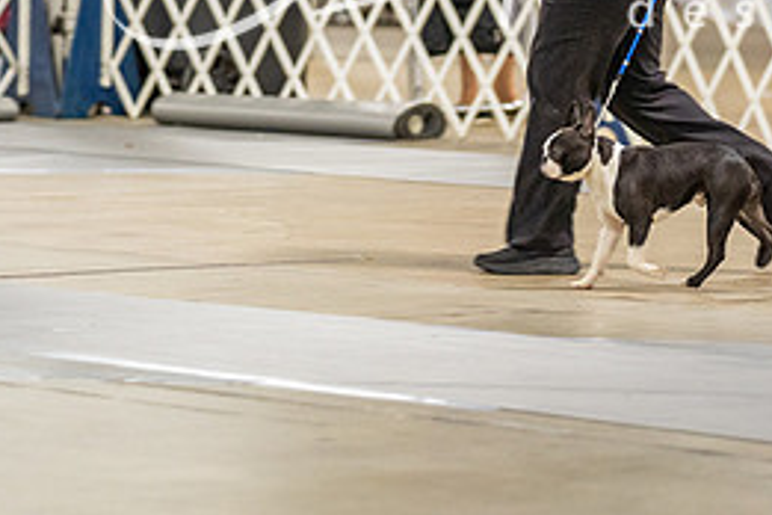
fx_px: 5918
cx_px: 532
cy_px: 102
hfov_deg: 7.5
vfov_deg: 5.0
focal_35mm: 276
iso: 2500
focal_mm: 124
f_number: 2.8
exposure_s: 1/160
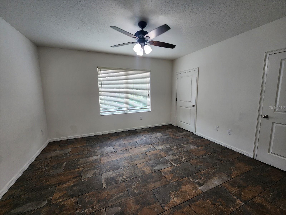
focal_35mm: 13
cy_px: 108
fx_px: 107
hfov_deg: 106.2
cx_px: 143
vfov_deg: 89.9
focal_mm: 2.2
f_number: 2.2
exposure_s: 1/60
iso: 125
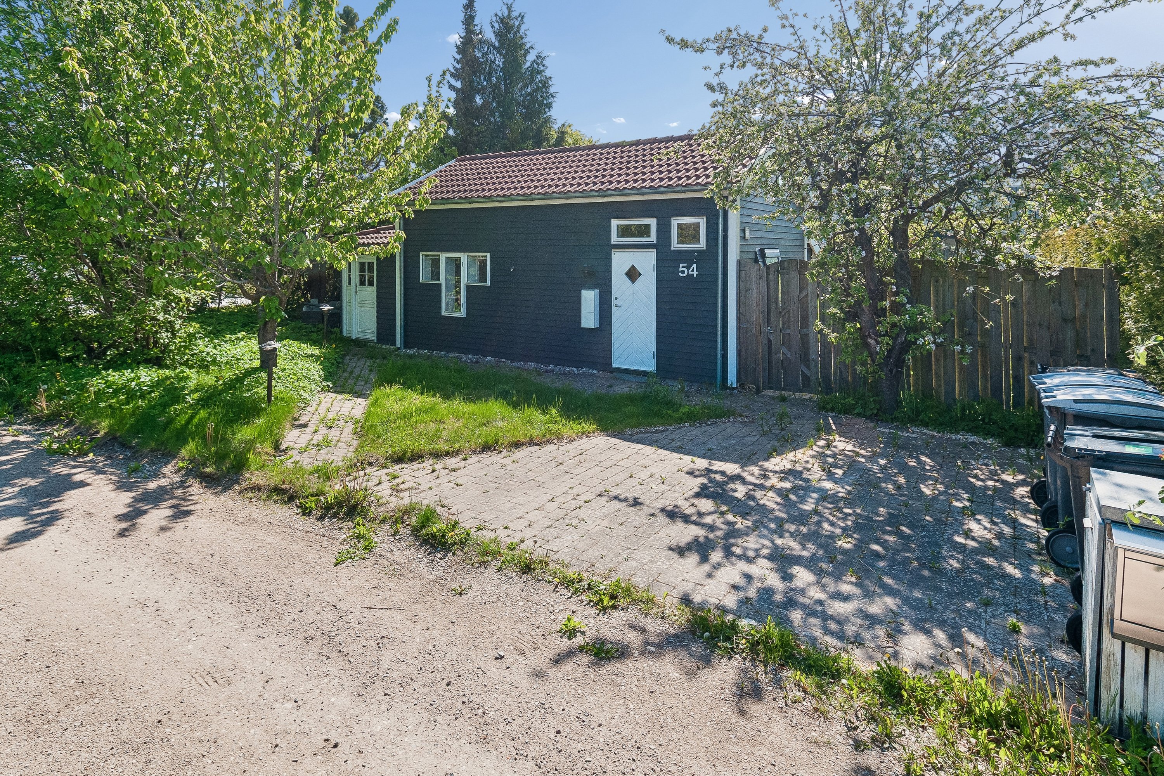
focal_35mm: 18
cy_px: 388
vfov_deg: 67.4
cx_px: 582
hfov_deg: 90.0
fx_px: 582
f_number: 10
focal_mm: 12
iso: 200
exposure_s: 1/250
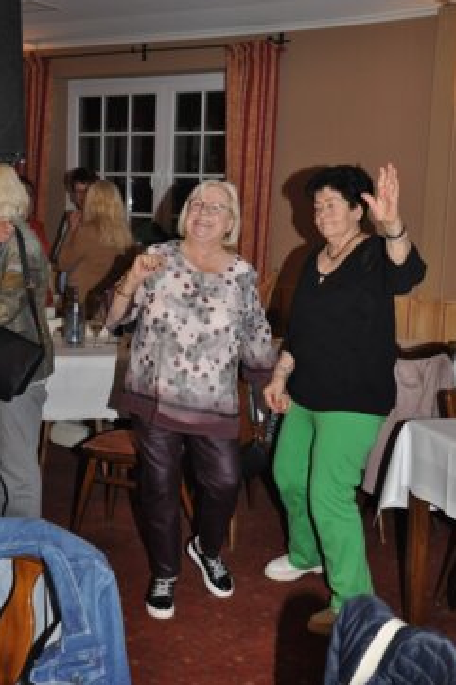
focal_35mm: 53
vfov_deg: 37.5
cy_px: 318
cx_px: 214
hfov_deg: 25.5
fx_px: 1008
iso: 800
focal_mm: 32
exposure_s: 1/60
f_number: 4.2
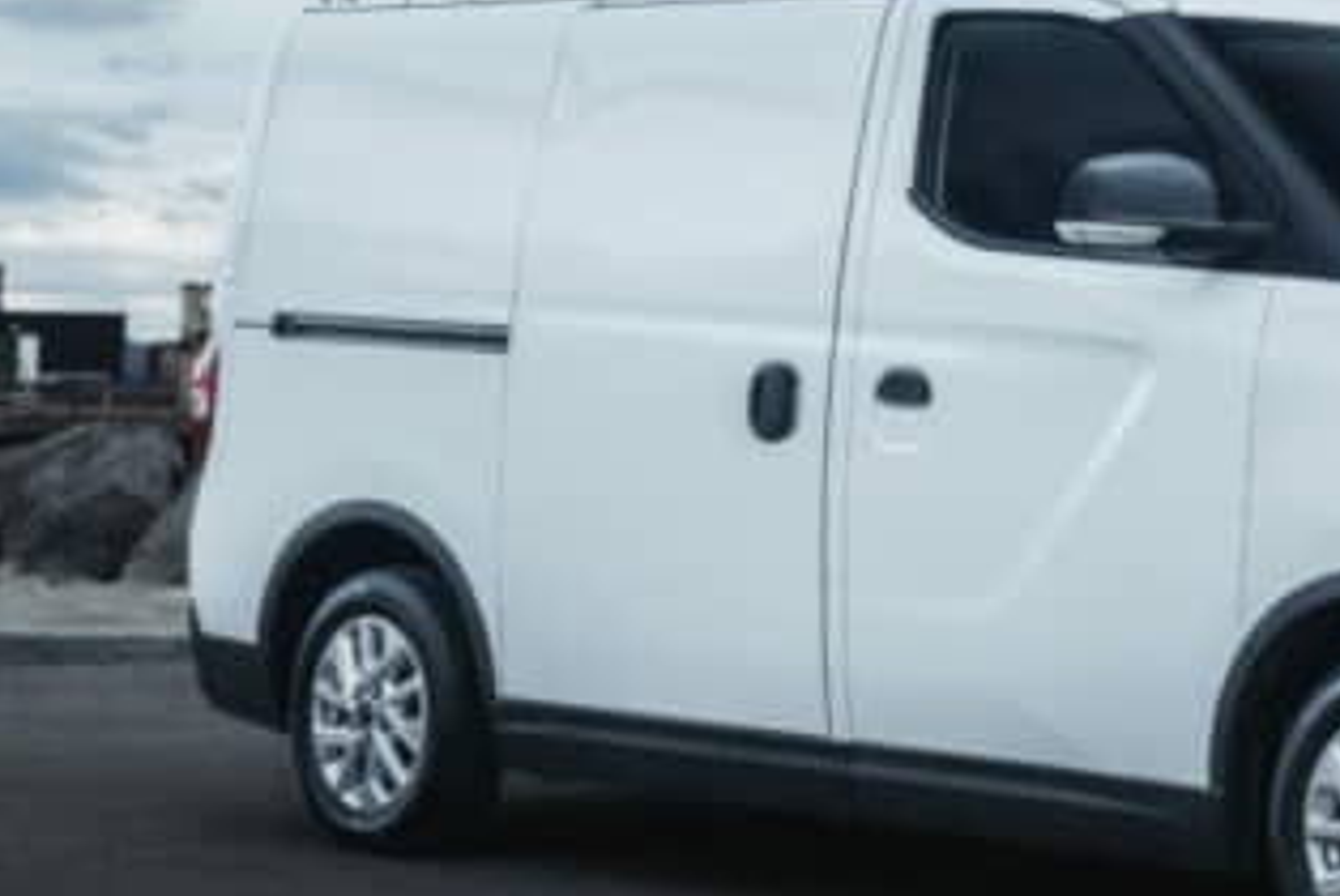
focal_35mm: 114
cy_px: 109
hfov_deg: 17.4
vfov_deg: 12.0
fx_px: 4247
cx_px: 1395
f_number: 6.3
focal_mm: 35
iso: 400
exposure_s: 1/250
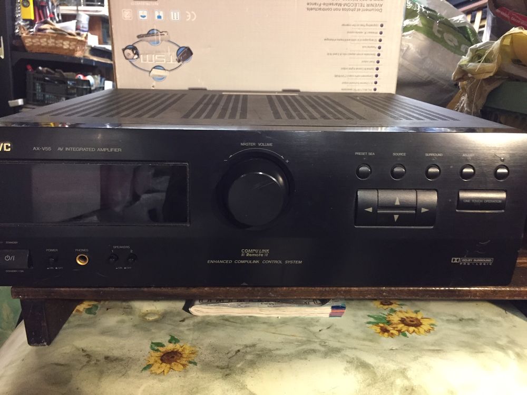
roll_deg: -2.3
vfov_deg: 48.2
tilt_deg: -15.8
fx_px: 442
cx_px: 264
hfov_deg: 61.7
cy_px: 198
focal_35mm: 29
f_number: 2.2
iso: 250
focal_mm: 4.15
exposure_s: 1/17
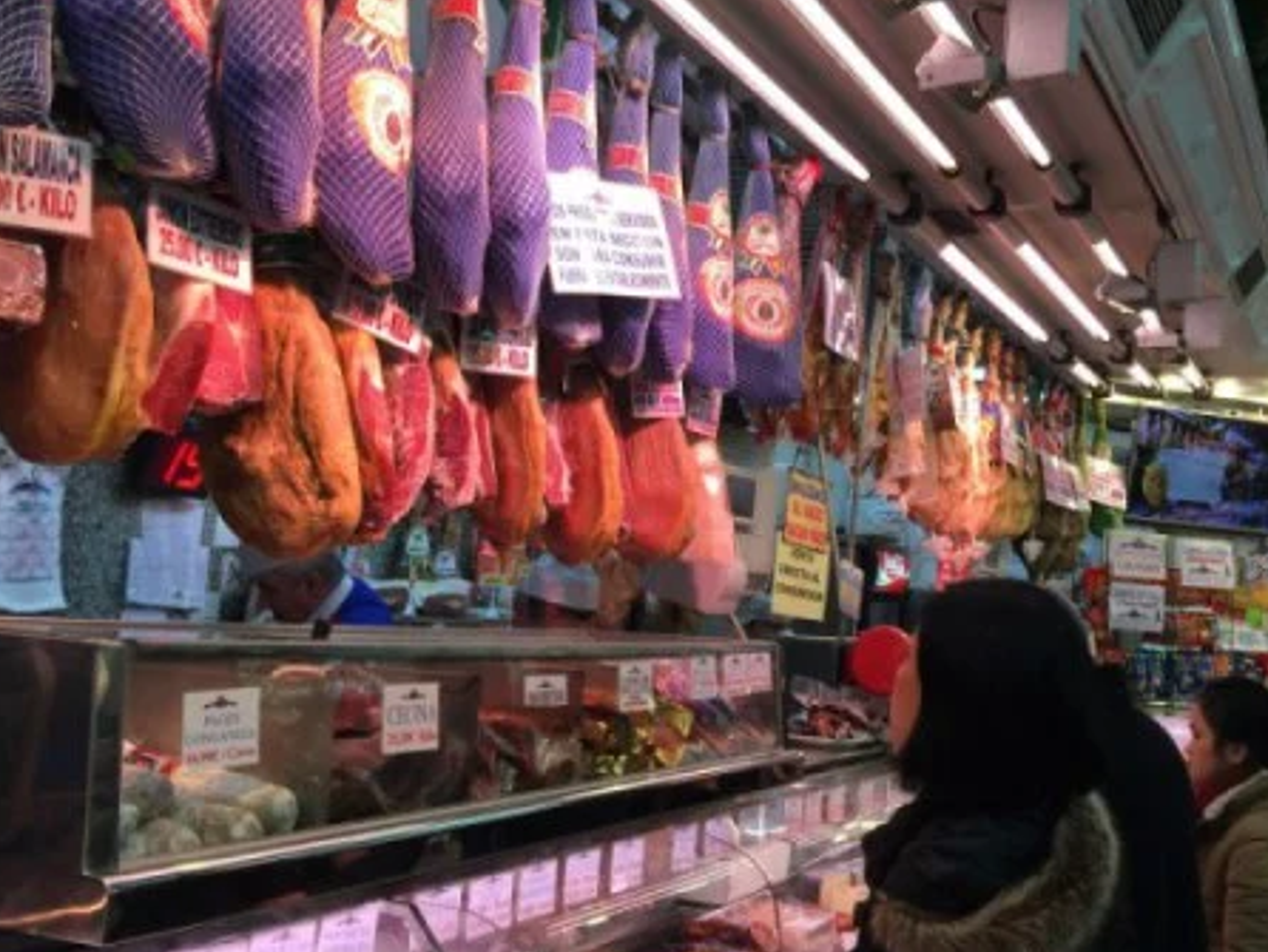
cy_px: 423
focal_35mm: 39
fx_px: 1429
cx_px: 785
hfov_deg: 47.4
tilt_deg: +6.7
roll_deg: -1.9
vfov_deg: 36.8
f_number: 2.2
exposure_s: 1/33
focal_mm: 4.15
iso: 32
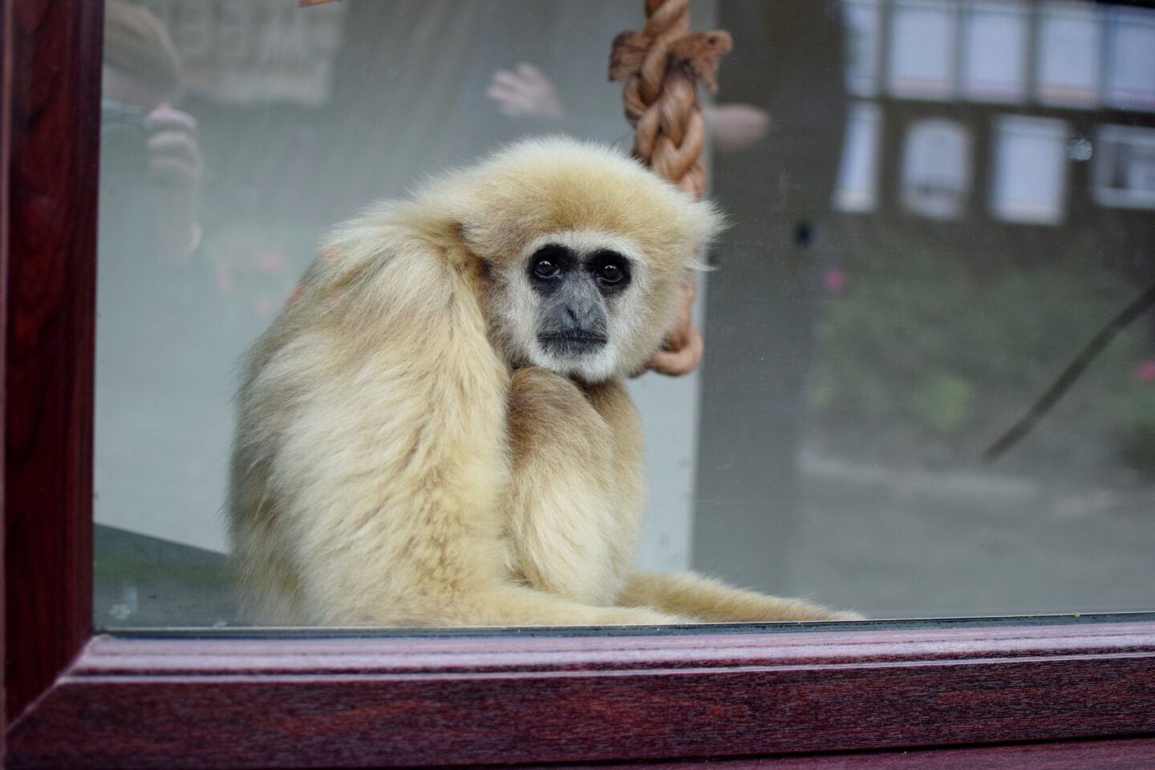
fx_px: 1684
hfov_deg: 37.9
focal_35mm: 52
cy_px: 385
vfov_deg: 25.8
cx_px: 578
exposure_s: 1/640
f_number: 2.2
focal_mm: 35
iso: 800
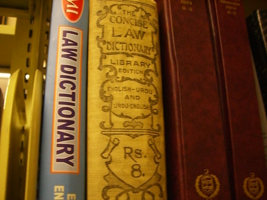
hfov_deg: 49.0
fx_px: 293
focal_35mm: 38
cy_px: 100
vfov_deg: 37.7
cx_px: 134
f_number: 2.7
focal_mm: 6.2
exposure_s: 1/60
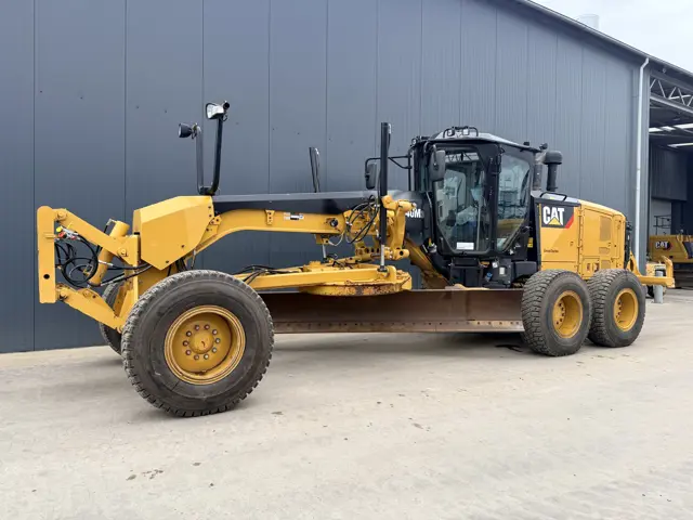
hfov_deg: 71.6
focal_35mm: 24
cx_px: 346
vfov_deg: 56.8
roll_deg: -1.0
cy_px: 260
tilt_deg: -1.6
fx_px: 480
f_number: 1.78
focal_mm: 6.76
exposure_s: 1/1192
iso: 80
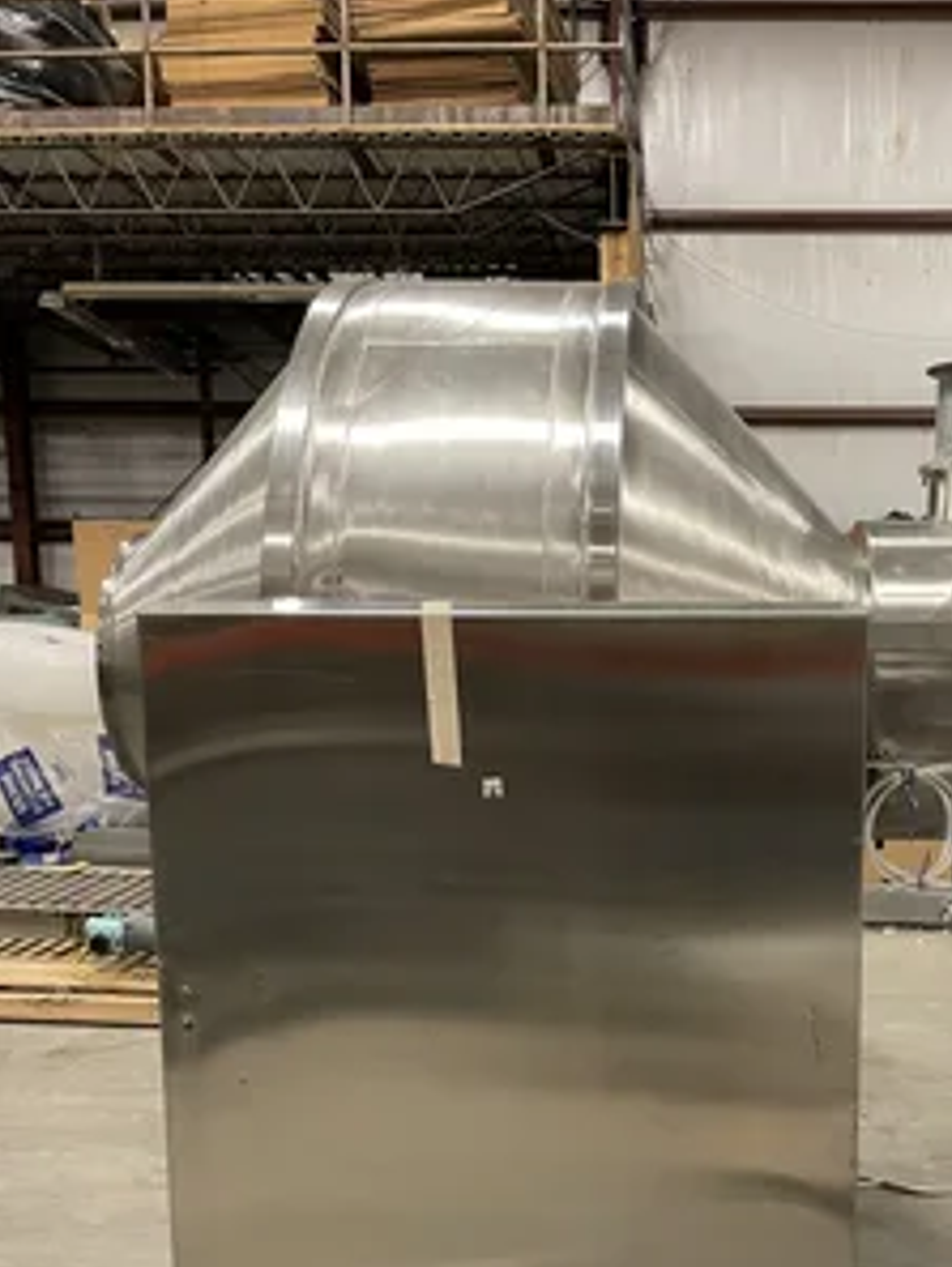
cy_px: 798
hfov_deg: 40.2
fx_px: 1282
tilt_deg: -9.4
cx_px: 636
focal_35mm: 35
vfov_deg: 52.0
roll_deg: +0.6
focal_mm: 4.2
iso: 320
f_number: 1.6
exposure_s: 1/60
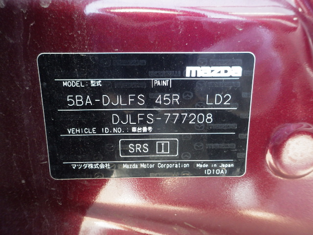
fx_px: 226
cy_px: 118
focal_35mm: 25
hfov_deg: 69.4
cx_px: 156
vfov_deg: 54.9
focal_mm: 4.5
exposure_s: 1/60
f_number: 2.8
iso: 250
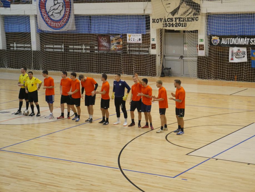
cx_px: 128
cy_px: 96
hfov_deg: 23.3
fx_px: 619
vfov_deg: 17.6
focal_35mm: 84
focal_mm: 42
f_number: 5.6
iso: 3200
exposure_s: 1/100
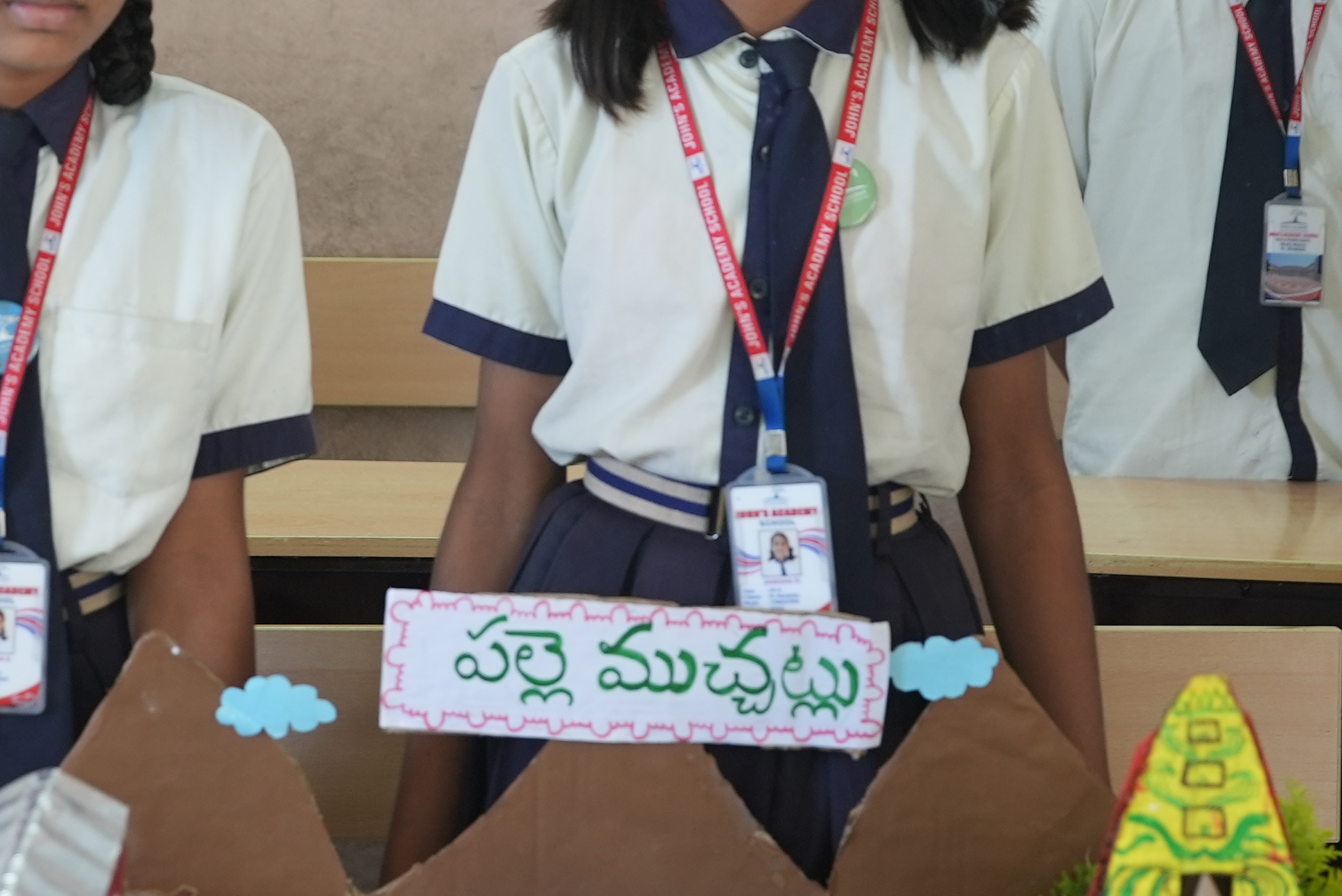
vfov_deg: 11.8
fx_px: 4327
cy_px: 363
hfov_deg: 17.6
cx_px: 509
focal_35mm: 116
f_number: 4
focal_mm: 53
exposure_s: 1/50
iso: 800
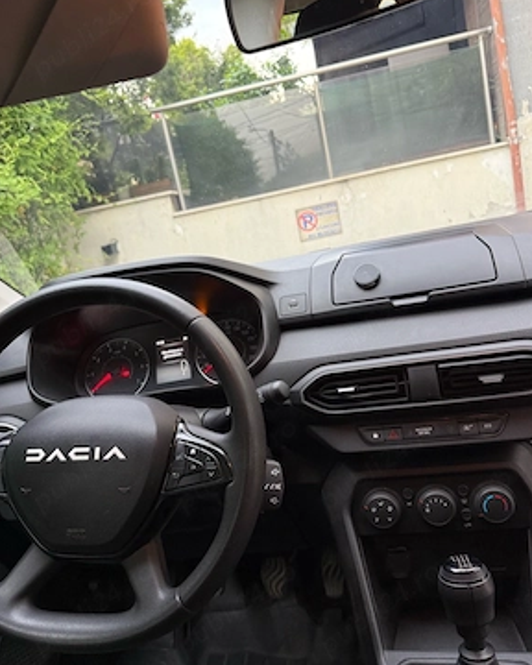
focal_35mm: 26
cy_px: 344
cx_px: 273
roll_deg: +11.6
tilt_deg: -10.5
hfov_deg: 54.9
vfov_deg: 66.0
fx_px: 512
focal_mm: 6.76
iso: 250
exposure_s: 1/60
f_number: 1.78
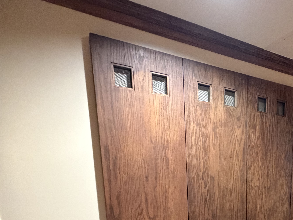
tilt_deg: -10.9
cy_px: 214
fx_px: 254
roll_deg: -0.8
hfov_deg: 53.6
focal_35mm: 30
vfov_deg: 41.5
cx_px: 256
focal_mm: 2.22
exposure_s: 1/60
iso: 640
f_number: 2.2
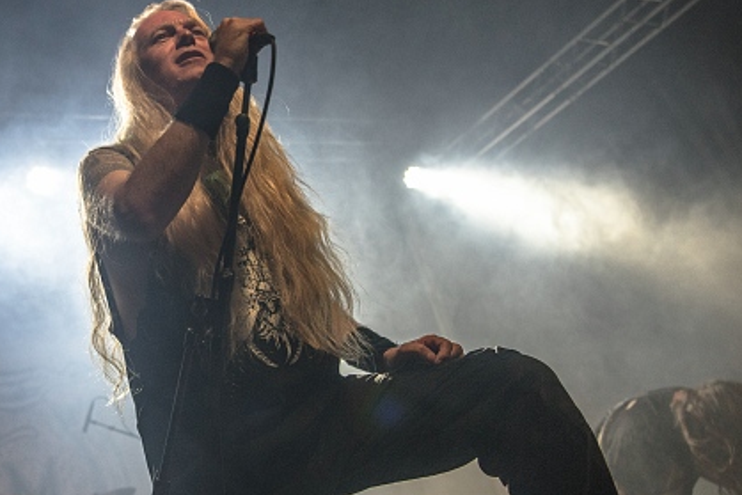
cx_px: 151
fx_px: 1031
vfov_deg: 26.9
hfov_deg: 38.2
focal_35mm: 50
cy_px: 302
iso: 1000
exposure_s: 1/100
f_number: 3.2
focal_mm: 29
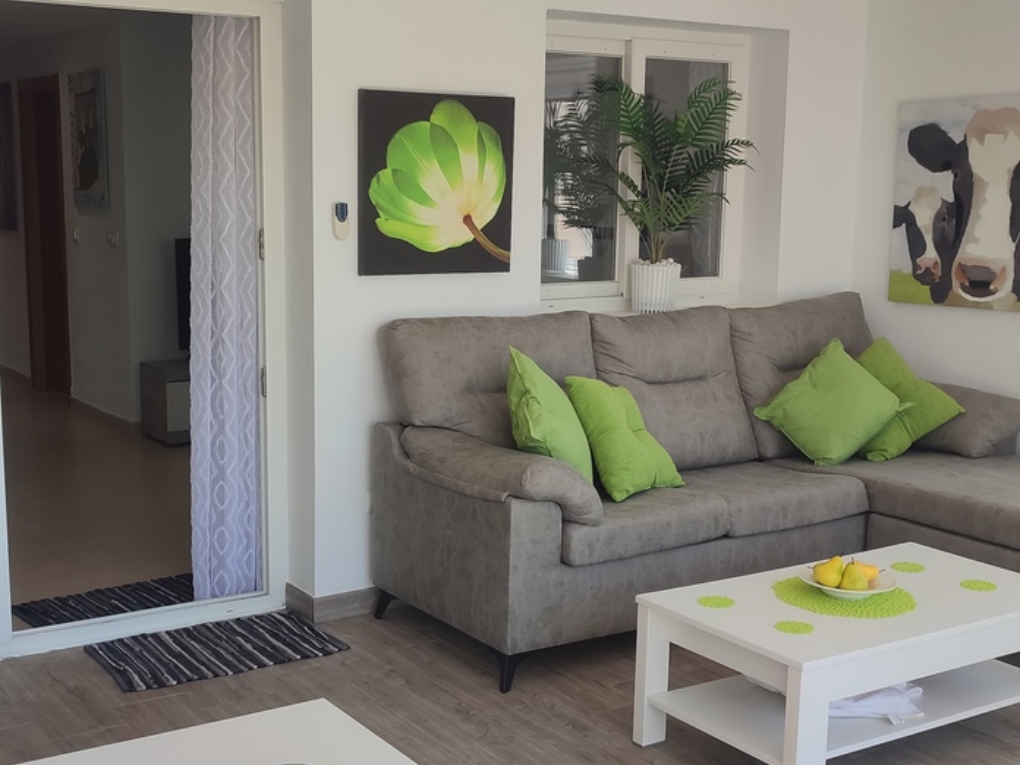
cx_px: 447
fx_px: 1355
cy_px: 429
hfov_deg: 41.2
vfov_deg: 31.5
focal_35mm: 46
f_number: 1.9
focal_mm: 6.04
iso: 61
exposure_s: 1/100
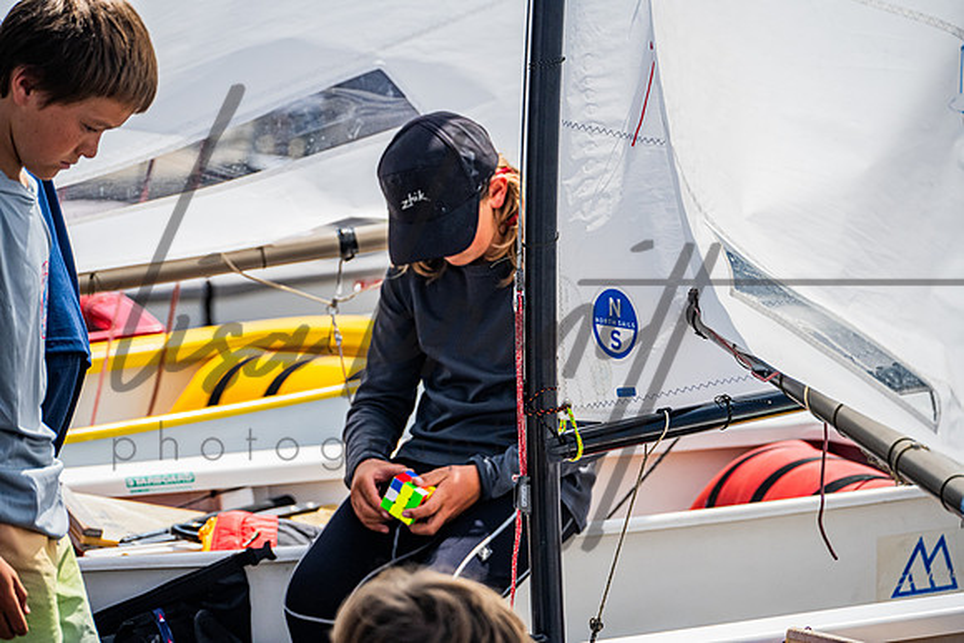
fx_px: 6964
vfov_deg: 5.3
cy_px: 322
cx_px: 482
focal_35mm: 260
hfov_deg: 7.9
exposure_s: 1/3200
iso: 1000
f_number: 8
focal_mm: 260
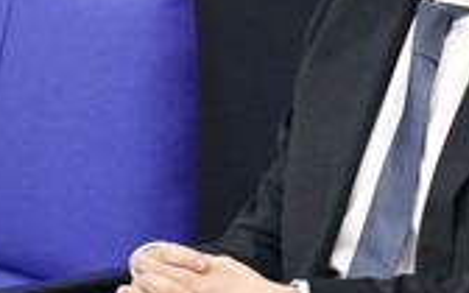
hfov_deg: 1.5
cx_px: 362
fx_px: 17460
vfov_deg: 1.0
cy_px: 28
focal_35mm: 1366
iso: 8000
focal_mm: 500
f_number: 5.6
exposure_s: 1/320
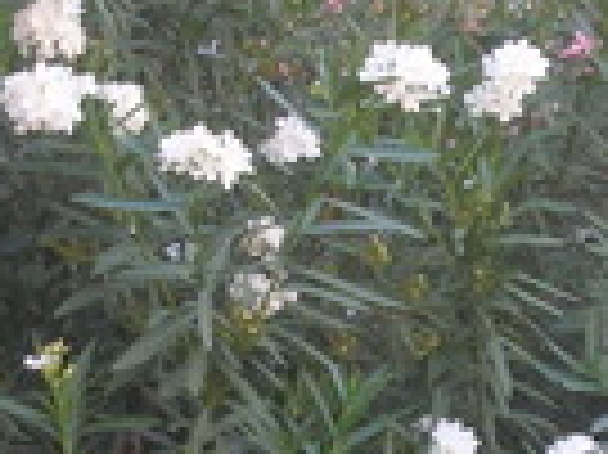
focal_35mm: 409
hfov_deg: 4.8
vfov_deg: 3.6
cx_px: 446
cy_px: 456
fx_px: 7177
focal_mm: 17.1
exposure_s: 1/33.4
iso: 56
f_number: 4.9
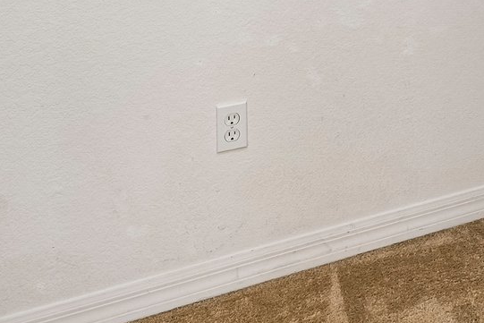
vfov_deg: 20.1
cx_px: 528
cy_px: -223
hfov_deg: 33.0
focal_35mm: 53
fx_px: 713
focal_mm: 14
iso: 400
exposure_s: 1/20
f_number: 8
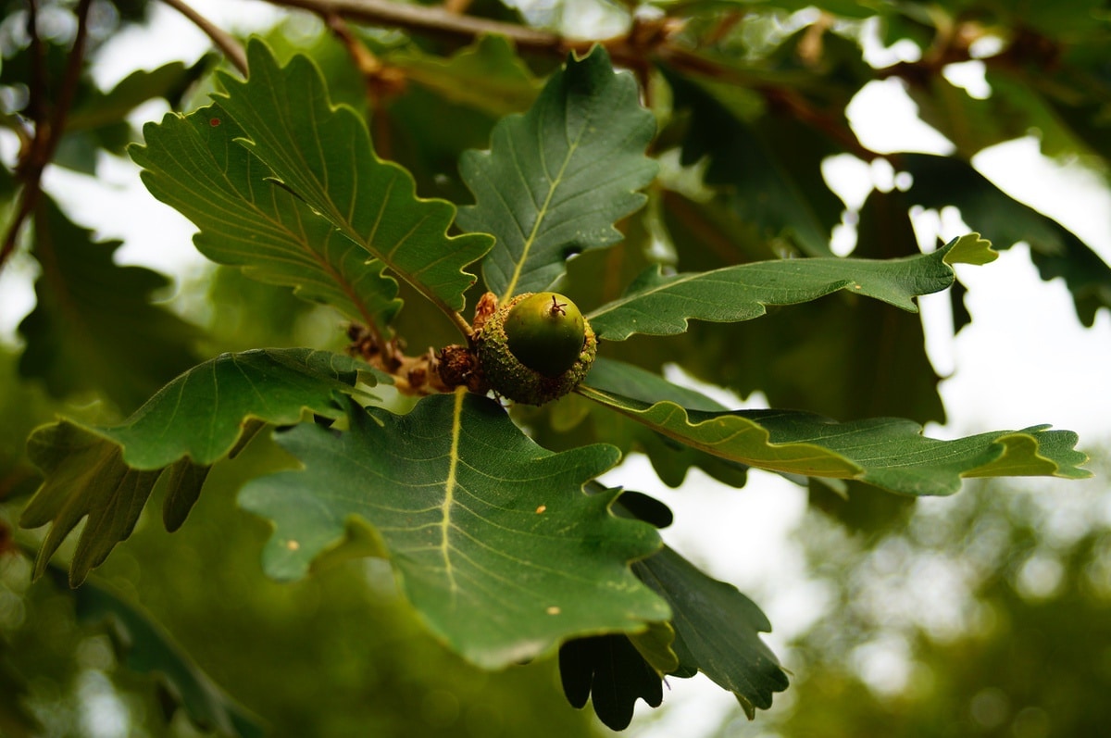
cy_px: 369
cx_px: 556
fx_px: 2312
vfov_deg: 18.1
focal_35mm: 75
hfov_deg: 27.0
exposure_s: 1/125
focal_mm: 50
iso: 100
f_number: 6.3
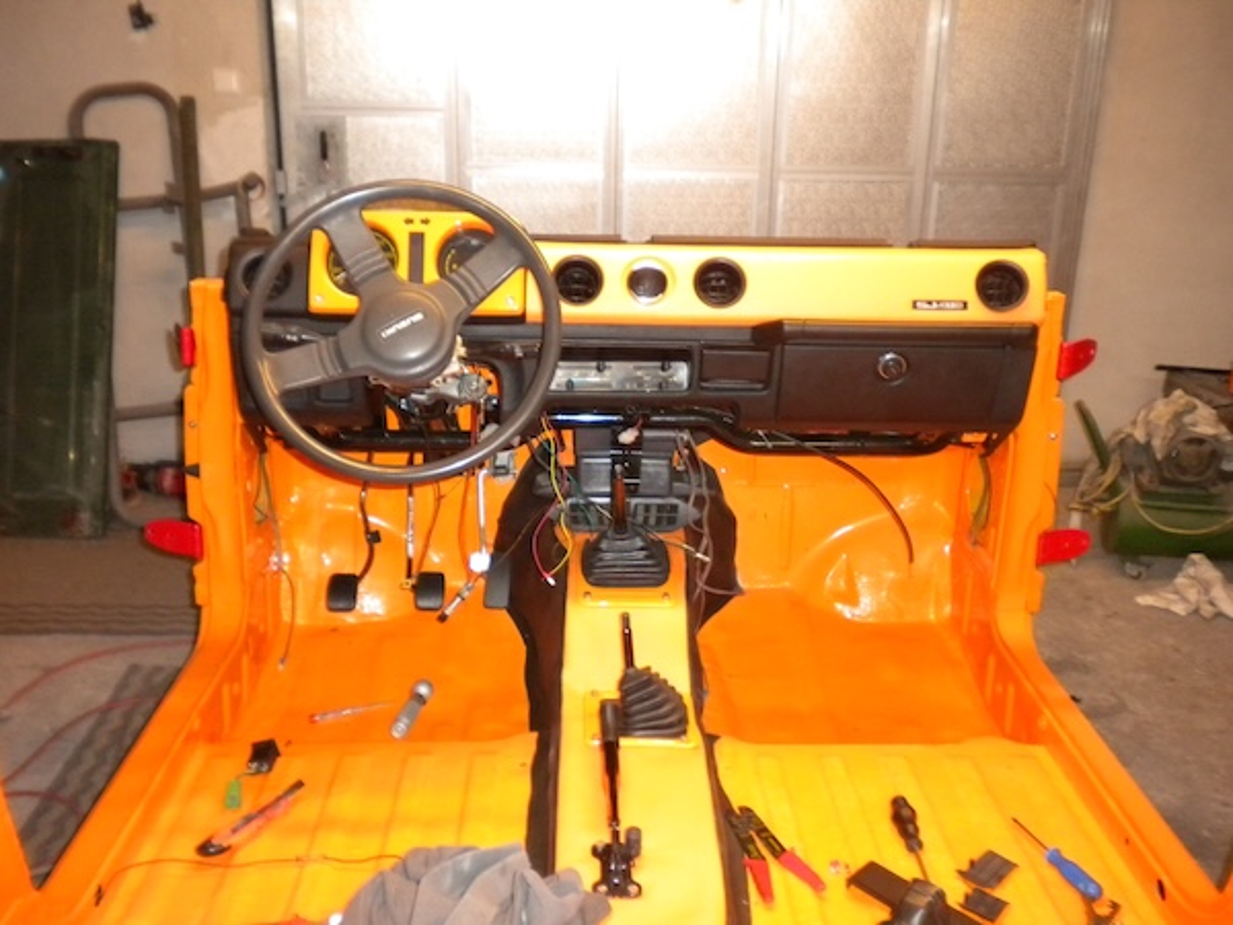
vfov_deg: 40.7
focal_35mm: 35
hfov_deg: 52.6
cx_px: 616
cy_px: 462
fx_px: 1247
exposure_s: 1/30
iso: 400
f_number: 3.1
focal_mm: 6.3
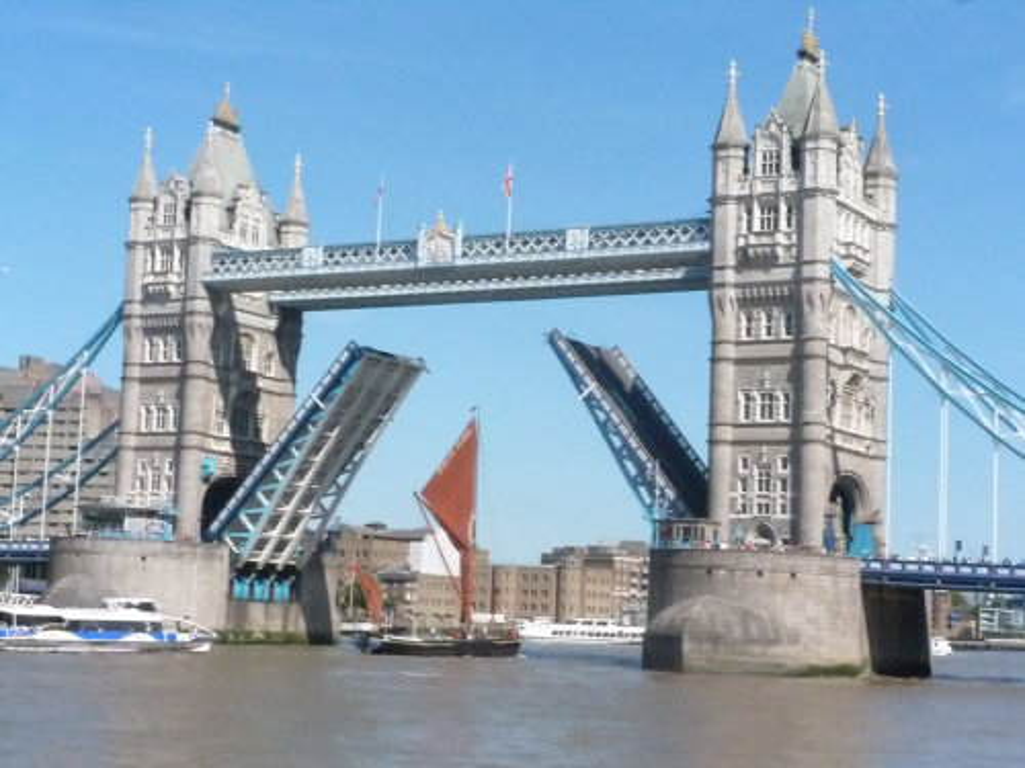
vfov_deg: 22.6
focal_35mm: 65
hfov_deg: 29.8
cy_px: 384
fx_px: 1925
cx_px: 512
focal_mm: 11.7
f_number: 6.3
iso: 1600
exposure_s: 1/4000
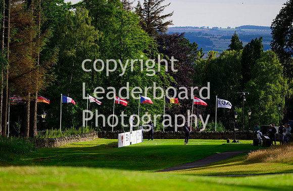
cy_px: 89
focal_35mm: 351
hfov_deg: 5.9
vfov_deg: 3.9
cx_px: 153
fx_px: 2835
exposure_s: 1/3200
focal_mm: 290
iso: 800
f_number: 5.3
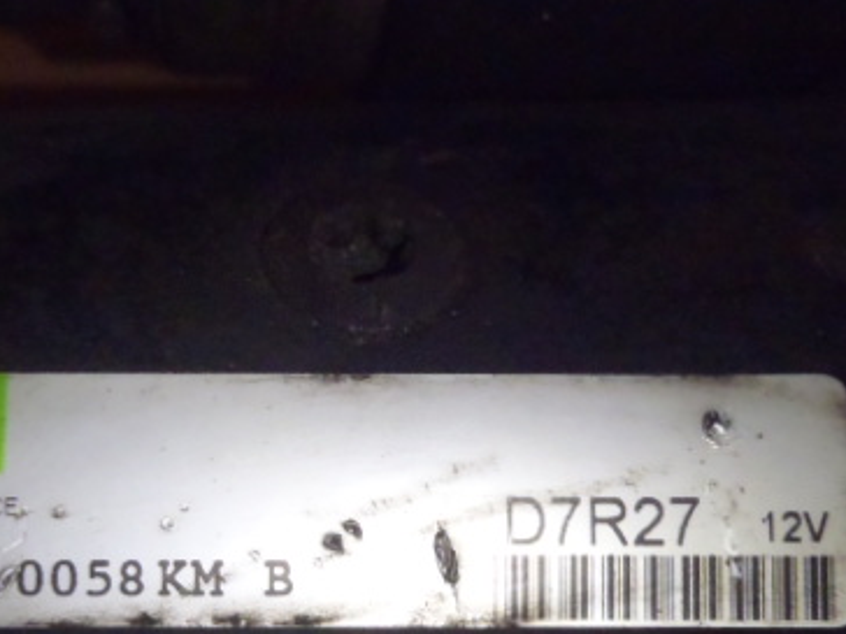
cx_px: 214
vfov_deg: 22.3
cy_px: 513
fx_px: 1589
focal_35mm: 65
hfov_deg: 29.4
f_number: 4.7
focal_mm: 6.64
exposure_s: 1/50
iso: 800
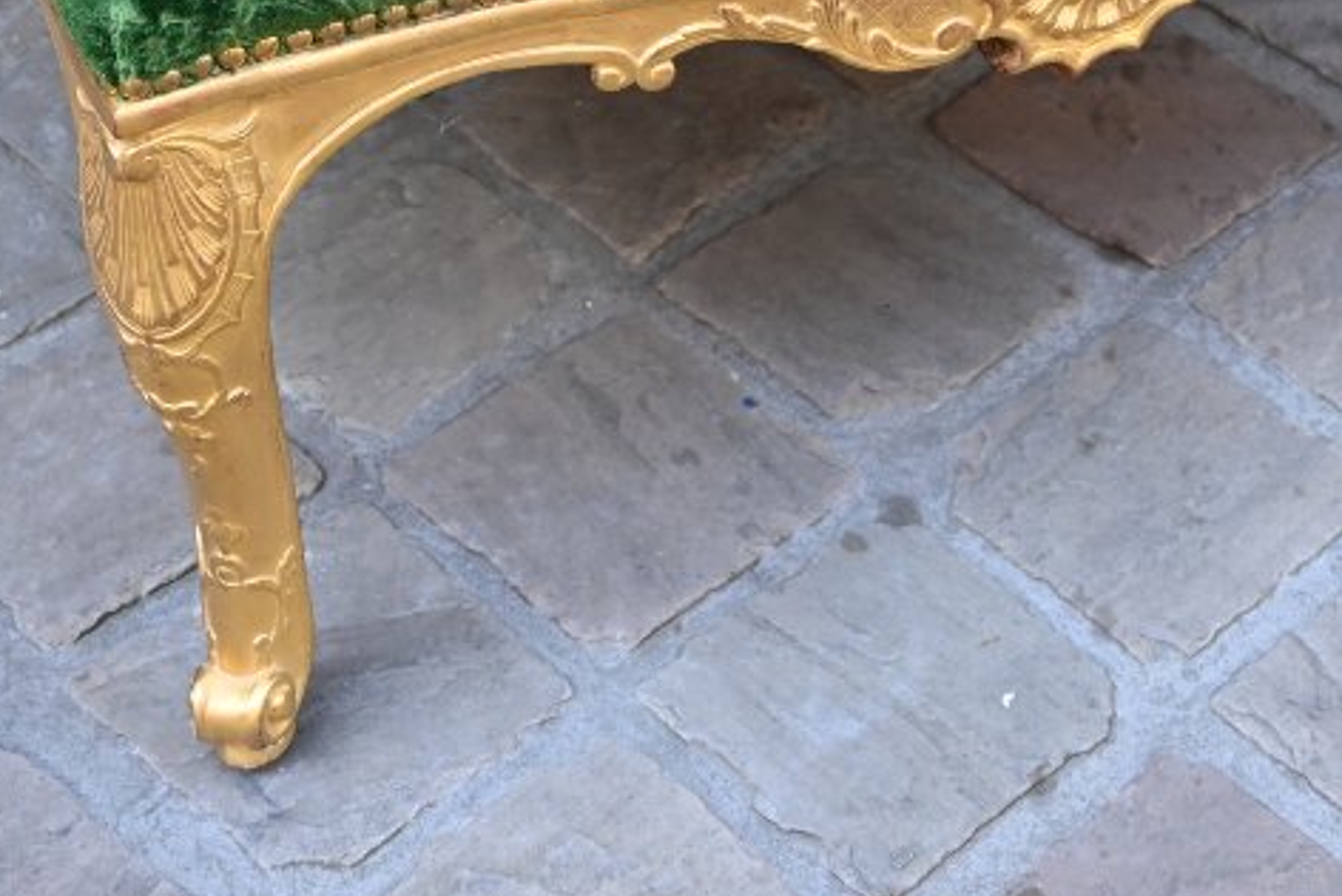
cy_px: -20
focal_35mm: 90
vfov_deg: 15.0
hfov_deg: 22.7
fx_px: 3342
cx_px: 640
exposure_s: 1/250
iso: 360
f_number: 4
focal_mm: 23.5
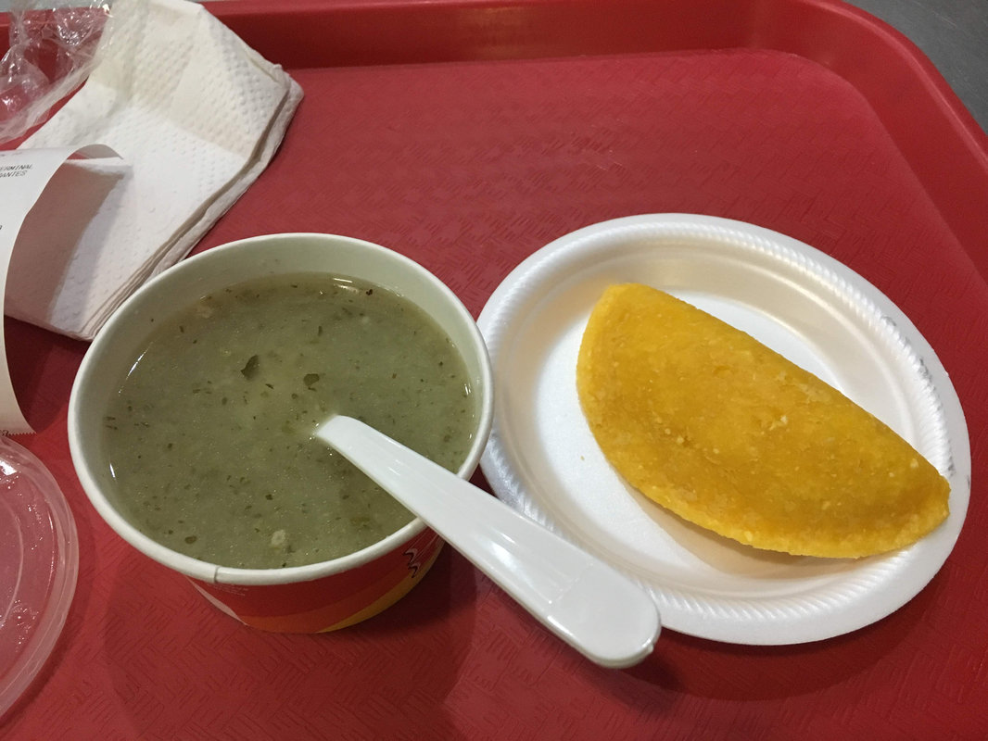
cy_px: 370
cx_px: 494
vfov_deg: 48.2
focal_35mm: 29
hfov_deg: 61.6
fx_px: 828
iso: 200
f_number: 2.2
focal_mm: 4.15
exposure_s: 1/20
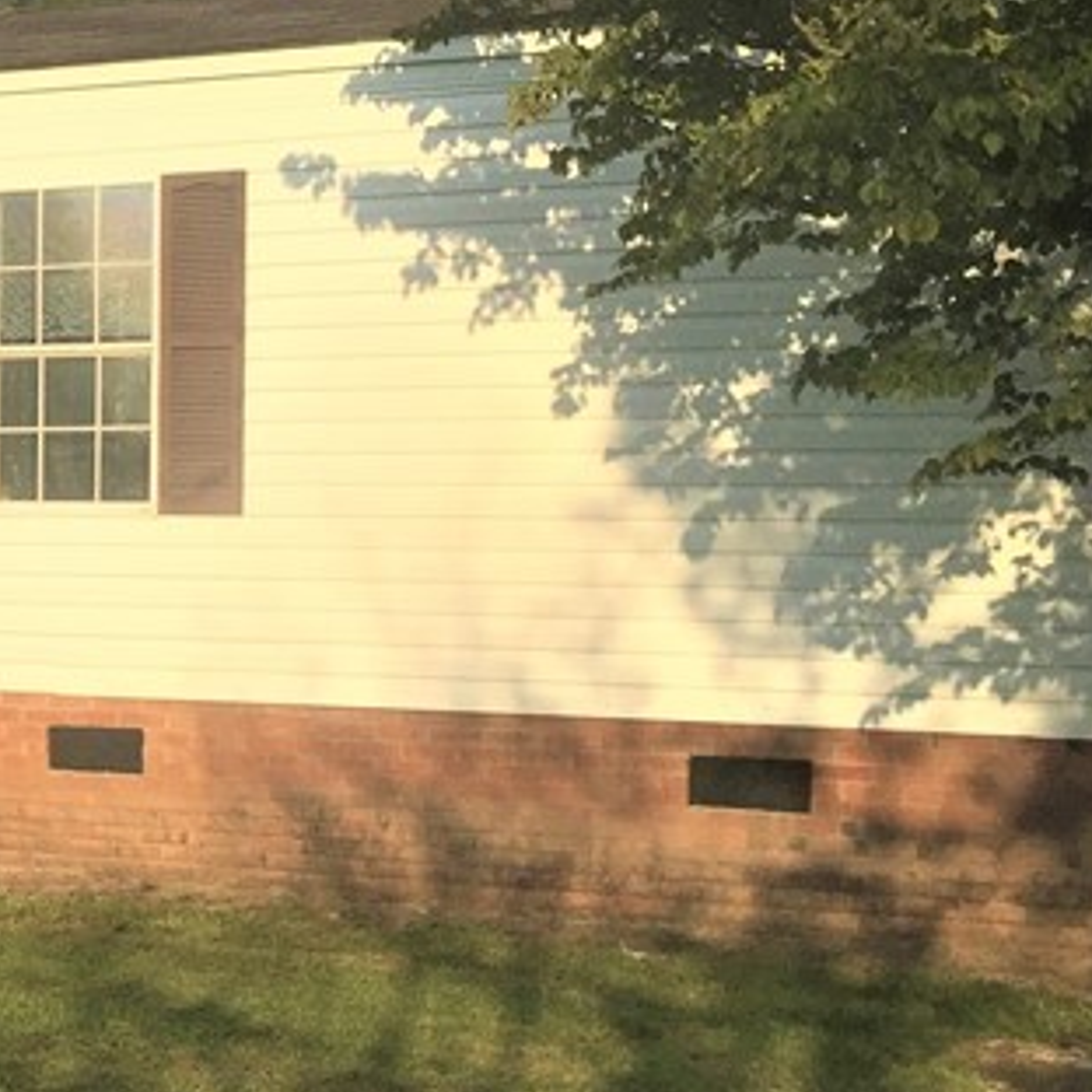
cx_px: -626
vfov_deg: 20.6
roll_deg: -0.5
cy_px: 532
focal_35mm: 84
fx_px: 2998
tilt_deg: -2.4
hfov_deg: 18.0
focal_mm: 4.15
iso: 32
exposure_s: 1/2475
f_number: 2.2
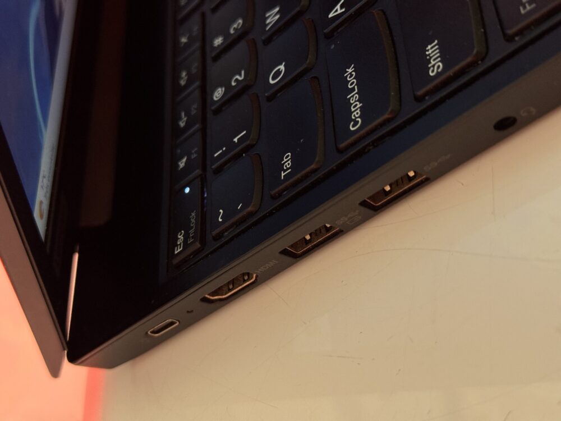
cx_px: 280
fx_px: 778
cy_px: 210
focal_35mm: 48
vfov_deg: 30.3
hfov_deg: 39.7
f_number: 1.78
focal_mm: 6.76
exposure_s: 1/40
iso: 500
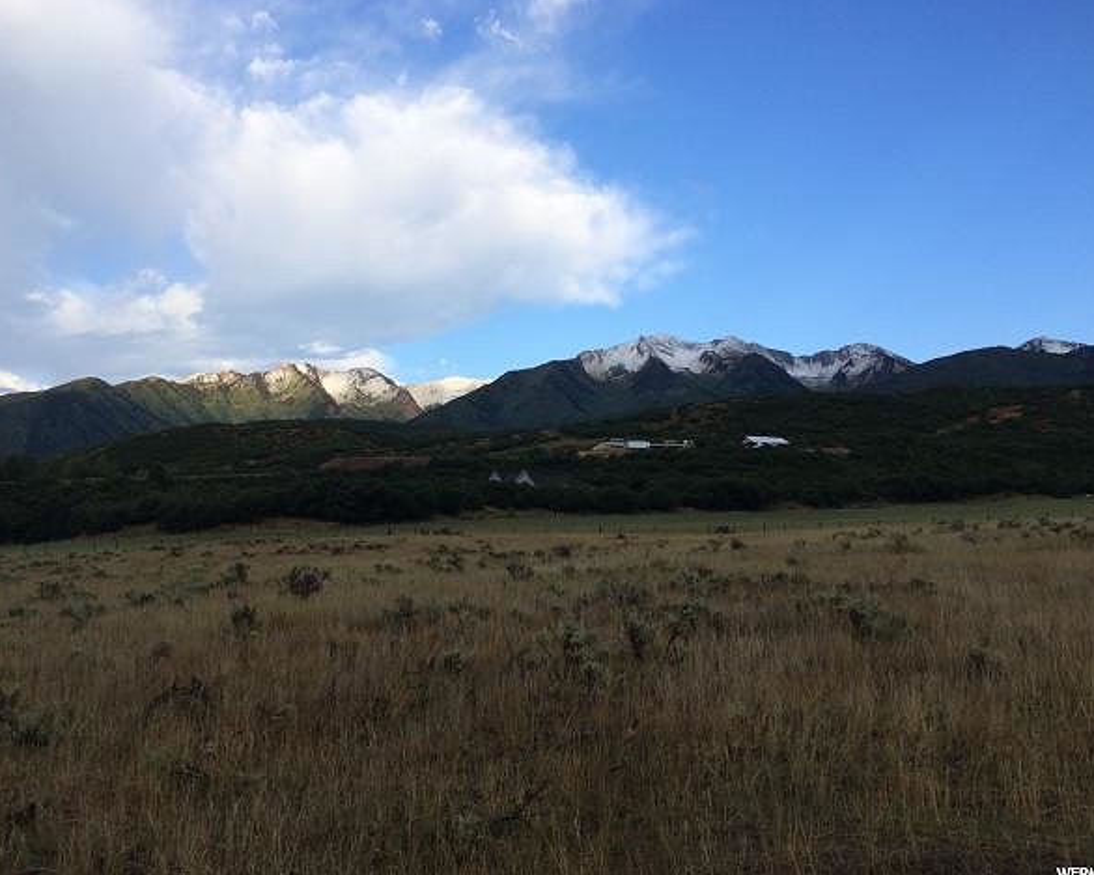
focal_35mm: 32
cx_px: 519
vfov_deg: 45.8
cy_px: 433
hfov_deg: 55.6
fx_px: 1036
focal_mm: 4.12
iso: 32
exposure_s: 1/838
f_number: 2.2
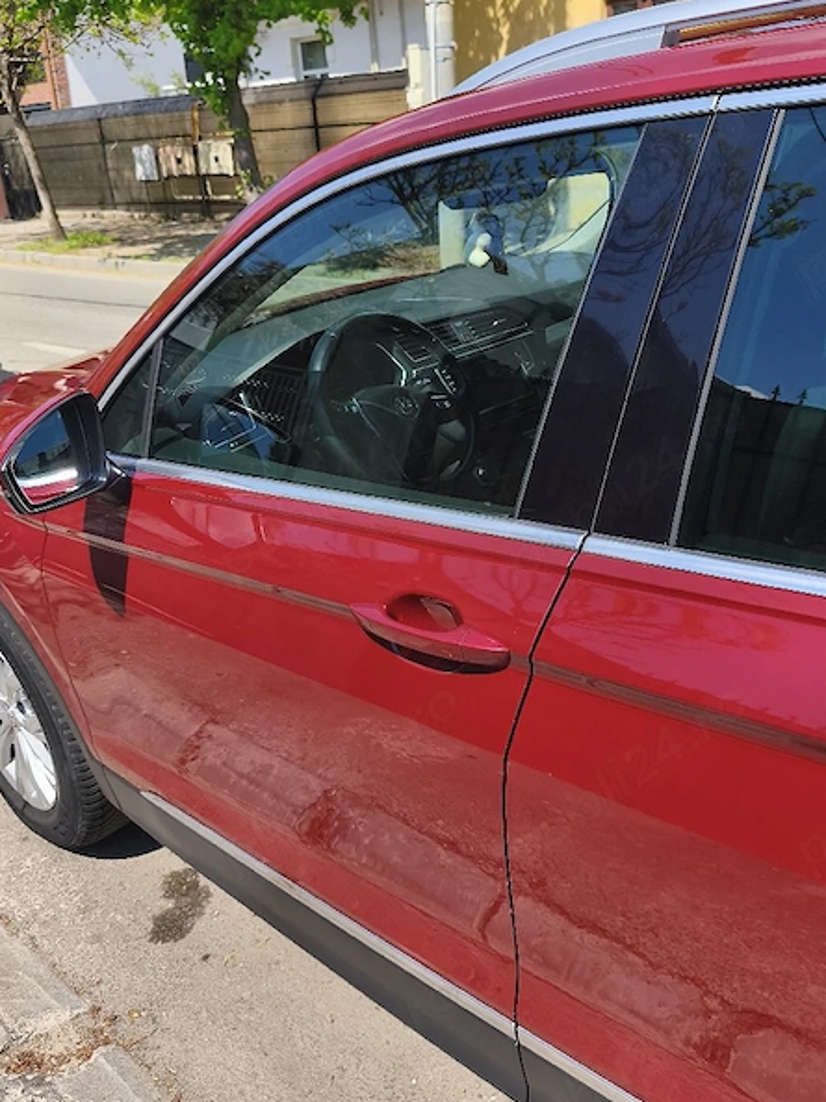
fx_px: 987
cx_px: 412
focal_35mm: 31
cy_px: 532
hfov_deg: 45.4
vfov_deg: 58.4
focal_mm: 6.18
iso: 50
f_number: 1.65
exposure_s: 1/1111
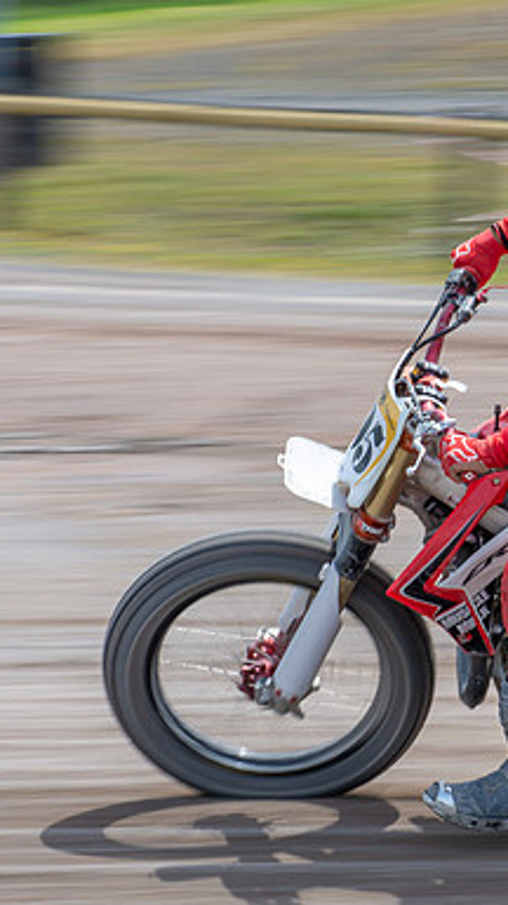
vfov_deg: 10.6
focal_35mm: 203
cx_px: 537
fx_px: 4871
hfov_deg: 6.0
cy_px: 480
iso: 160
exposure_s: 1/160
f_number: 8
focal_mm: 70
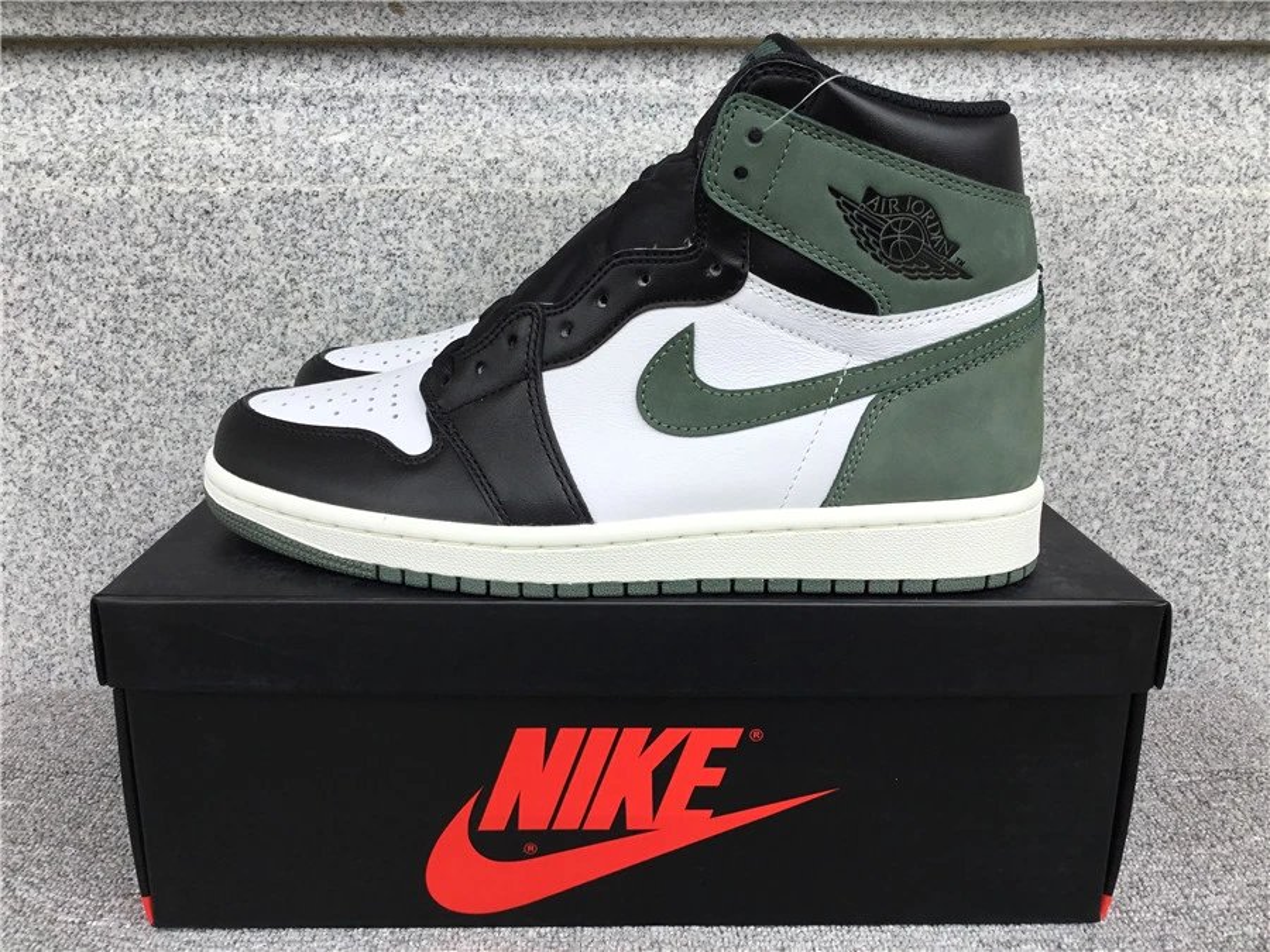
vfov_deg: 45.4
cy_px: 476
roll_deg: +0.3
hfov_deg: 58.4
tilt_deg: -13.1
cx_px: 635
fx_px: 1137
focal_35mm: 31
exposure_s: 1/306
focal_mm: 3.3
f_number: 2.4
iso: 25
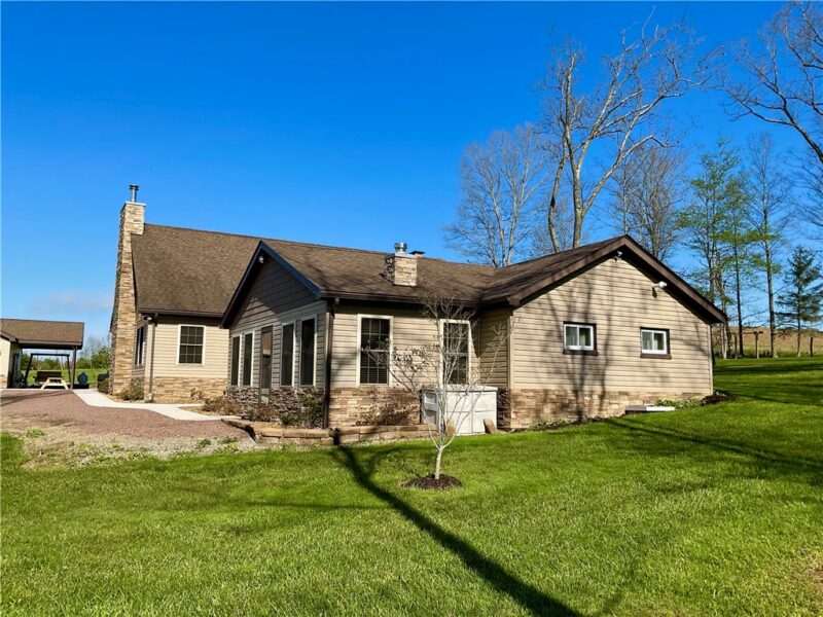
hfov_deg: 61.7
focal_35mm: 29
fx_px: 689
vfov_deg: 48.2
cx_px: 412
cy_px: 308
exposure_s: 1/1984
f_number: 1.8
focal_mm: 3
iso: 16
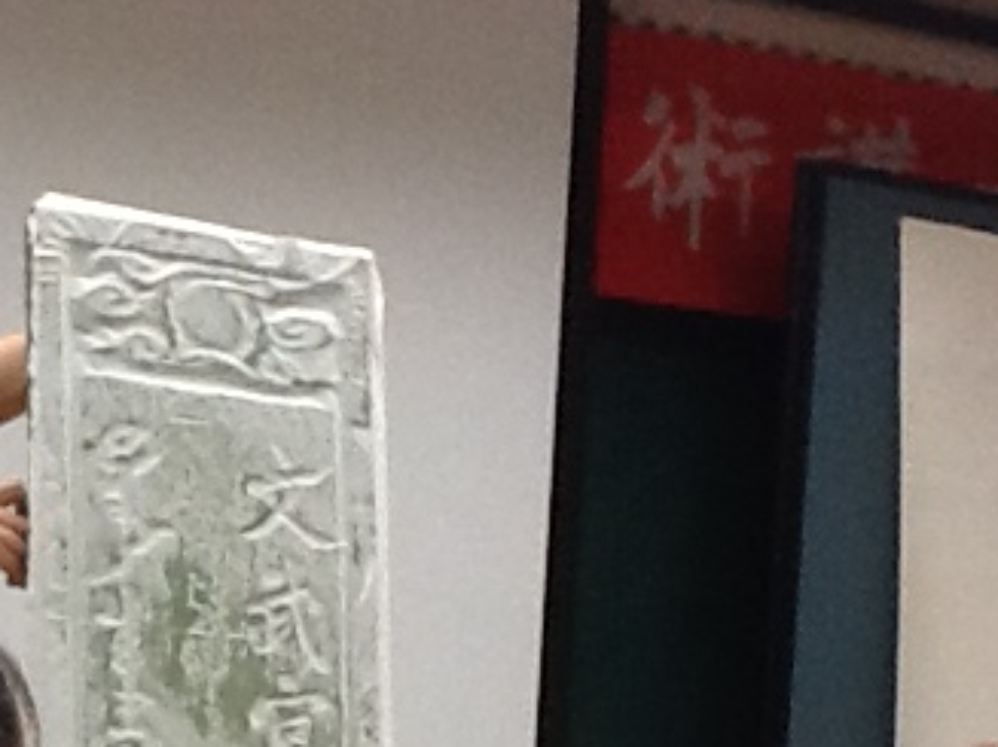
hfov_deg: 20.5
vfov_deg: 14.8
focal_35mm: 94
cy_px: 1055
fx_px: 2709
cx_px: 113
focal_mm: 2.03
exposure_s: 1/30
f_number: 2.4
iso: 100
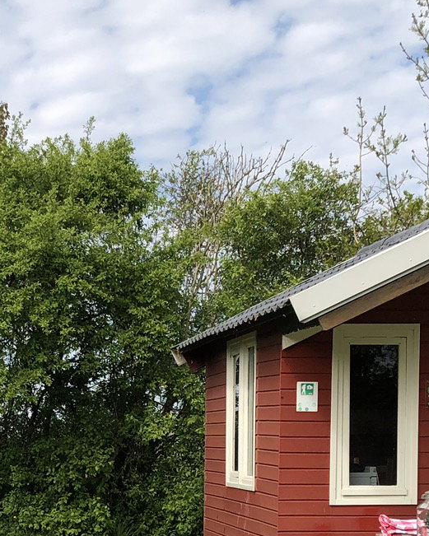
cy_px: 537
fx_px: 1365
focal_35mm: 86
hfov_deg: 17.7
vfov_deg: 21.4
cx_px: 65
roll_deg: +0.0
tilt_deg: -3.4
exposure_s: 1/1297
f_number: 1.8
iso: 20
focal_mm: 3.99
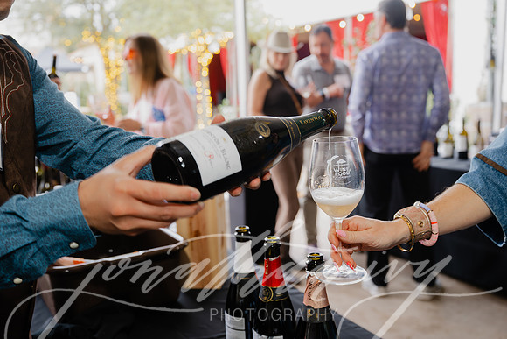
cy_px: 170
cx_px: 254
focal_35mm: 39
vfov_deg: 34.2
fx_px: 549
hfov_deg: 49.5
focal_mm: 39
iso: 720
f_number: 4
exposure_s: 1/60
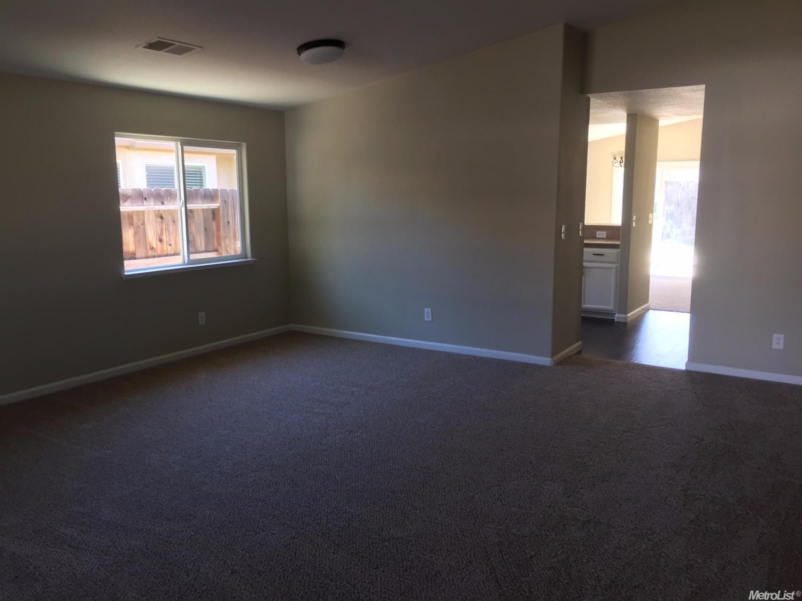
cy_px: 300
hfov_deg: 61.7
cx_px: 401
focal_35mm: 29
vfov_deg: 48.2
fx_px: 672
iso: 40
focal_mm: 4.15
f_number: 2.2
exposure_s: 1/30
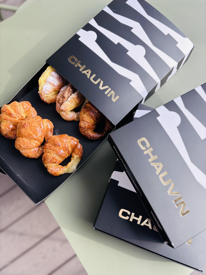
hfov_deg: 53.1
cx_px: 103
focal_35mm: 26
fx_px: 206
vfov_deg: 67.3
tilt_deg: -77.7
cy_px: 138
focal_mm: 5.96
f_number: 1.6
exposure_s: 1/171
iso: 64
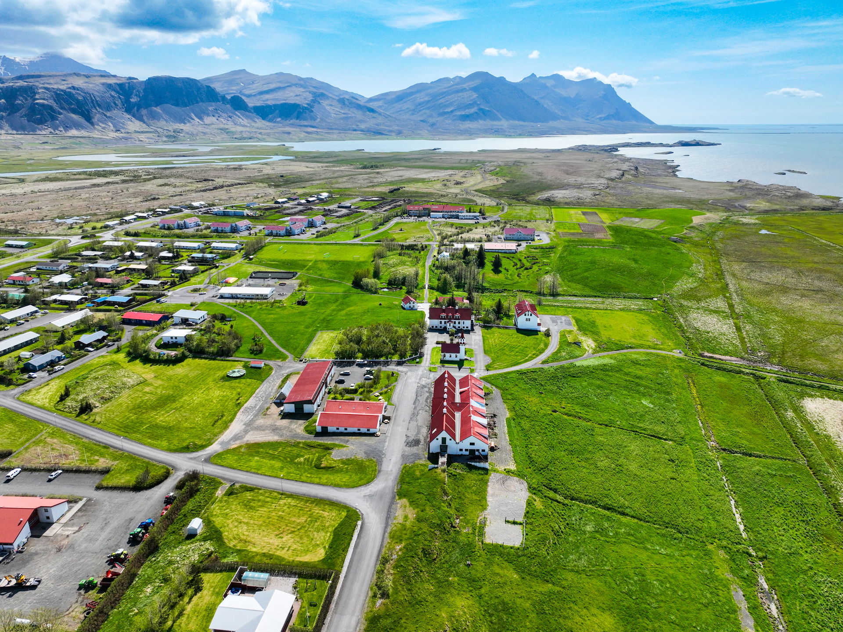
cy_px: 316
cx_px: 422
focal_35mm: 24
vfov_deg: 56.8
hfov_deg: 71.6
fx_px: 584
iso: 210
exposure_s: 1/3200
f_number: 2.8
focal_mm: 12.29
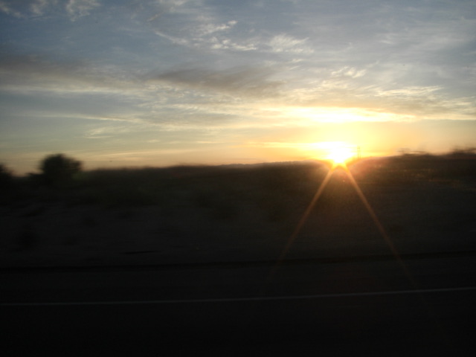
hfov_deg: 49.0
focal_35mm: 38
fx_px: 523
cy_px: 178
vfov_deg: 37.7
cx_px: 238
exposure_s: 1/125
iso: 64
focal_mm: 6.3
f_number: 4.6
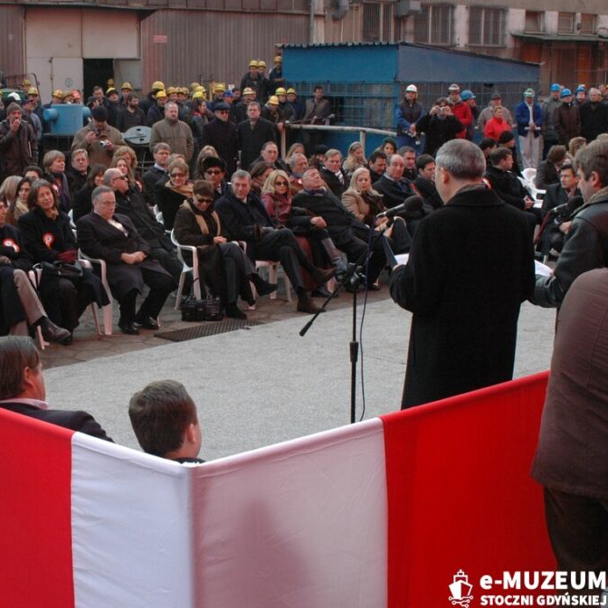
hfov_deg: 25.8
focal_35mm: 66
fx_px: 1312
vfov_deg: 26.1
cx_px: 157
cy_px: 301
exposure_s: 1/125
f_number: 9
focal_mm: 34
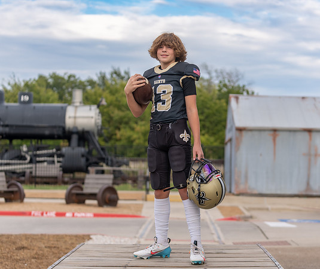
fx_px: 823
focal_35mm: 85
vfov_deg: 18.6
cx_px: 181
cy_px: 131
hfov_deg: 22.0
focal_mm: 70
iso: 100
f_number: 2.8
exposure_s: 1/640
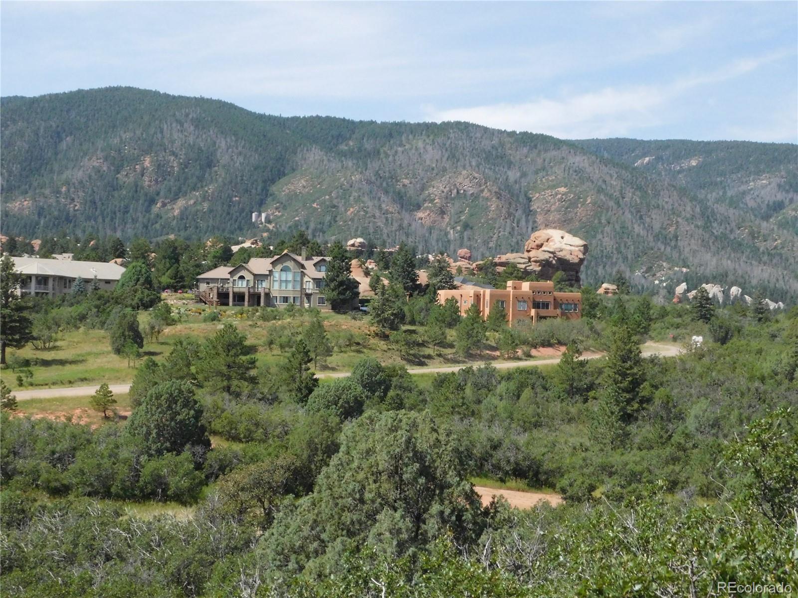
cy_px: 299
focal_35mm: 59
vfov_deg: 24.8
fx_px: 1360
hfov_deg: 32.7
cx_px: 399
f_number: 8
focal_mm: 10.4
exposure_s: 1/1250
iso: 800
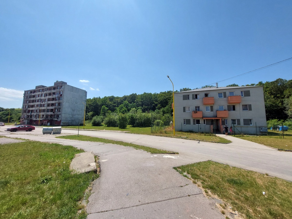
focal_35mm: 13
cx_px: 146
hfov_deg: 106.2
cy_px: 110
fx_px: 110
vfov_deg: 89.9
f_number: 2.2
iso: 50
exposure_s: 1/2365
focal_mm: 1.74
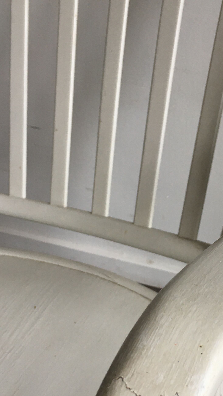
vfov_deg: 41.6
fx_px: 515
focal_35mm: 49
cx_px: 155
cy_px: 263
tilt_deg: -45.4
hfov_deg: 24.3
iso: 40
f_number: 2.2
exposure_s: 1/33
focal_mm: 4.15
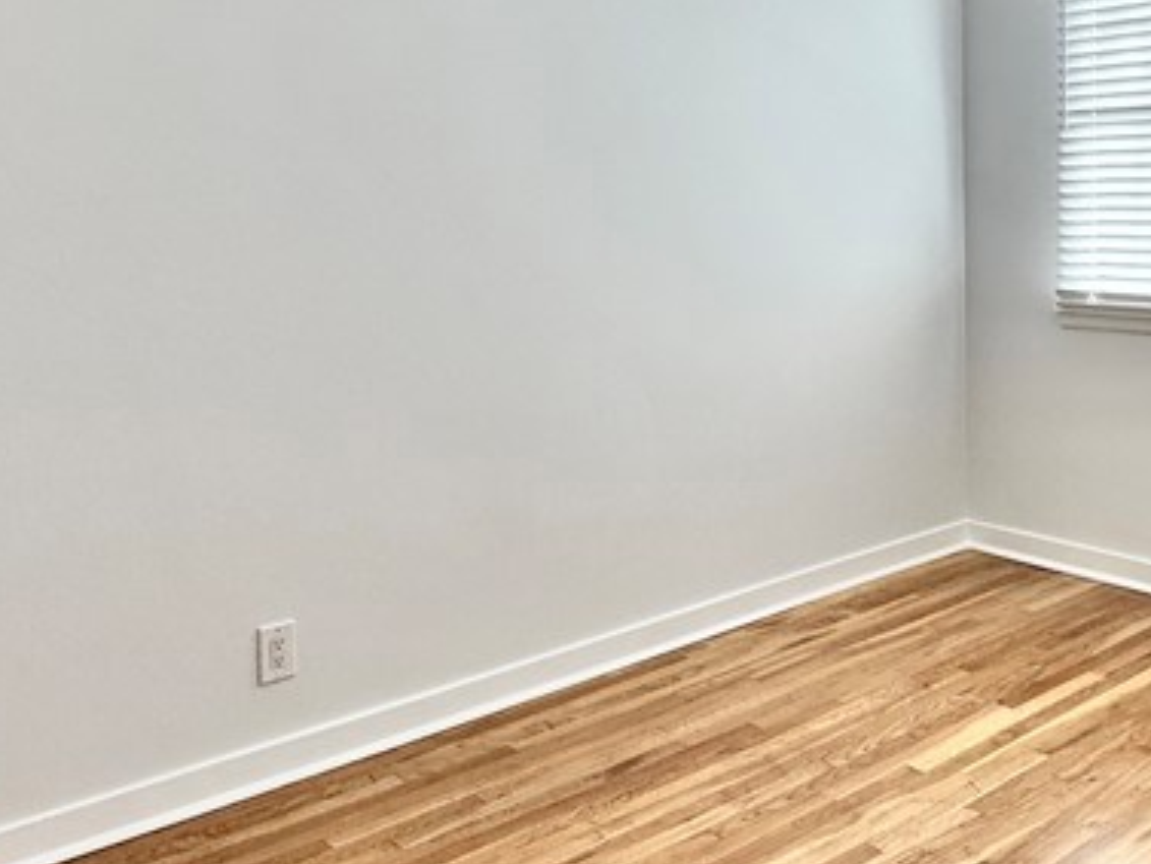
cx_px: 739
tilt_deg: -2.3
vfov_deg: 37.2
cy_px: 263
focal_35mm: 38
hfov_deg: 48.4
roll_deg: +0.2
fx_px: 1264
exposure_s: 1/214
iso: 40
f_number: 2.2
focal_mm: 2.22
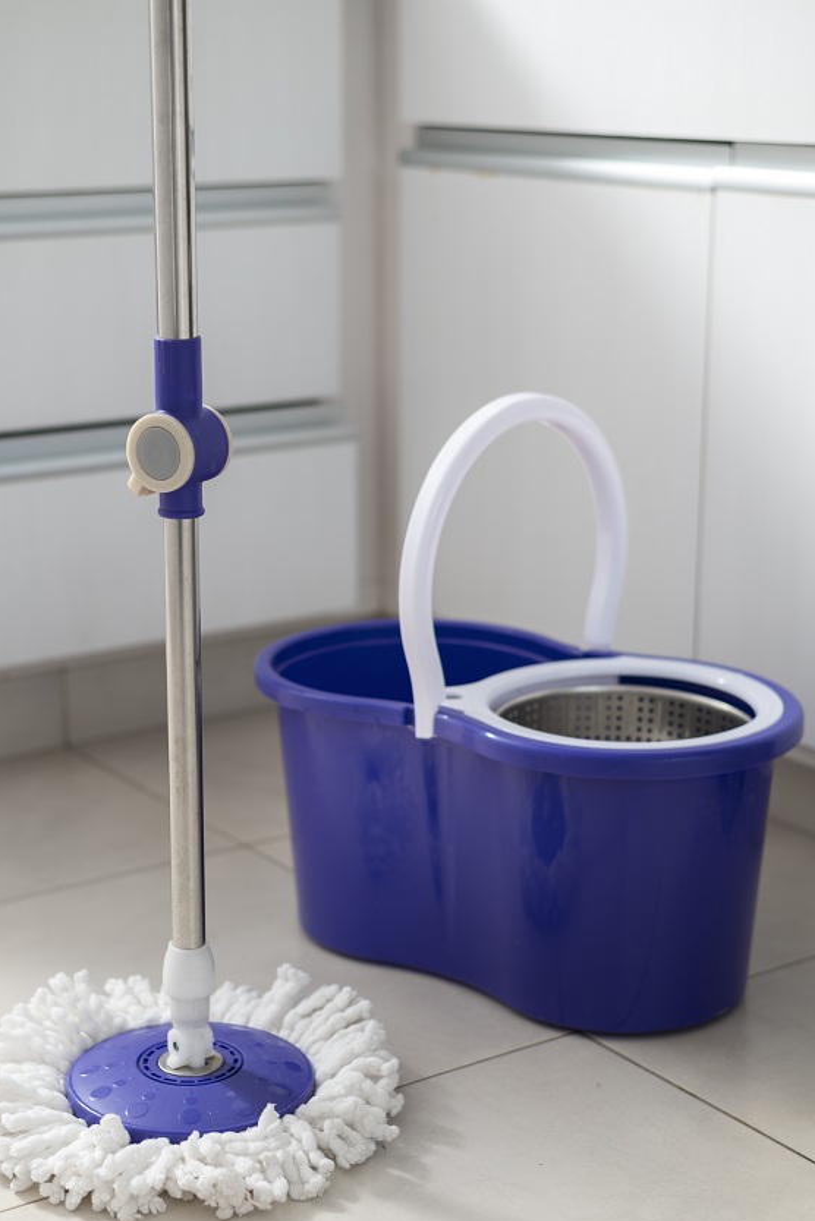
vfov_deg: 33.4
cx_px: 367
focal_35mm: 60
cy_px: 661
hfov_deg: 22.6
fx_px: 2036
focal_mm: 50
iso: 200
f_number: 2.8
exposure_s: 1/125
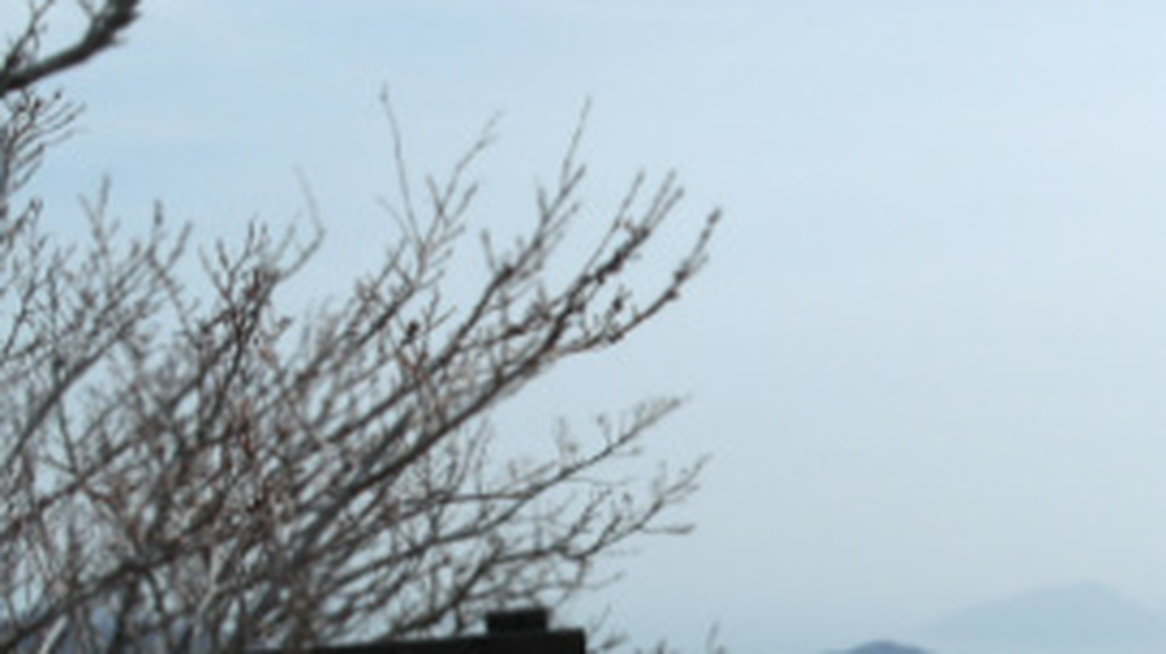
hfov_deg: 27.3
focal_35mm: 73
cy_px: 749
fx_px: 2255
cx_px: 1175
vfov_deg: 16.0
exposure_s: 1/400
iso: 100
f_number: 8
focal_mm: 18
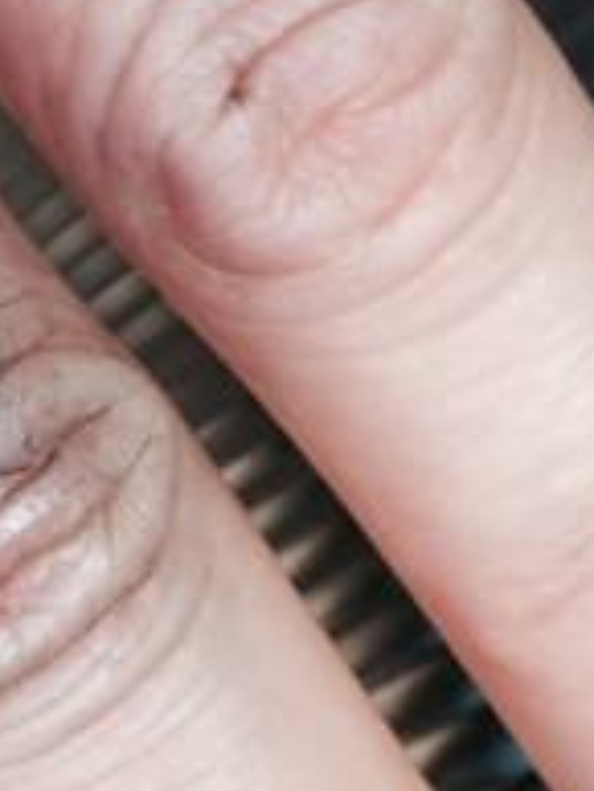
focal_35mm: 120
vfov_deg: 16.1
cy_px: 8
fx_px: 2743
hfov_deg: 11.7
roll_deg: -15.0
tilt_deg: -44.6
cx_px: -356
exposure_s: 1/149
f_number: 2.2
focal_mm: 4.15
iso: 32
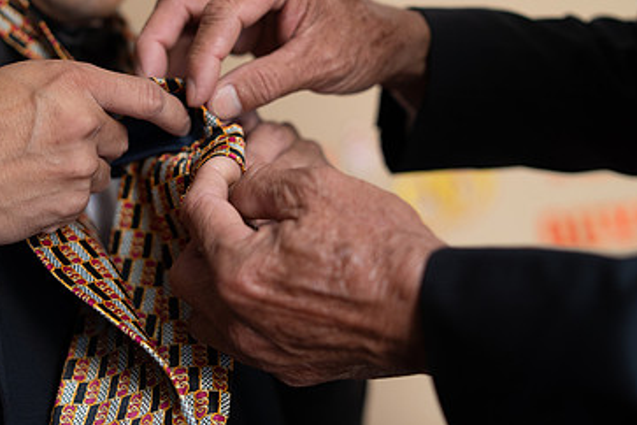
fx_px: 991
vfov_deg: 24.2
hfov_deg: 35.1
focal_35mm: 56
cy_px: 199
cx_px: 190
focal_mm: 35
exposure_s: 1/200
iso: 1000
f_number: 2
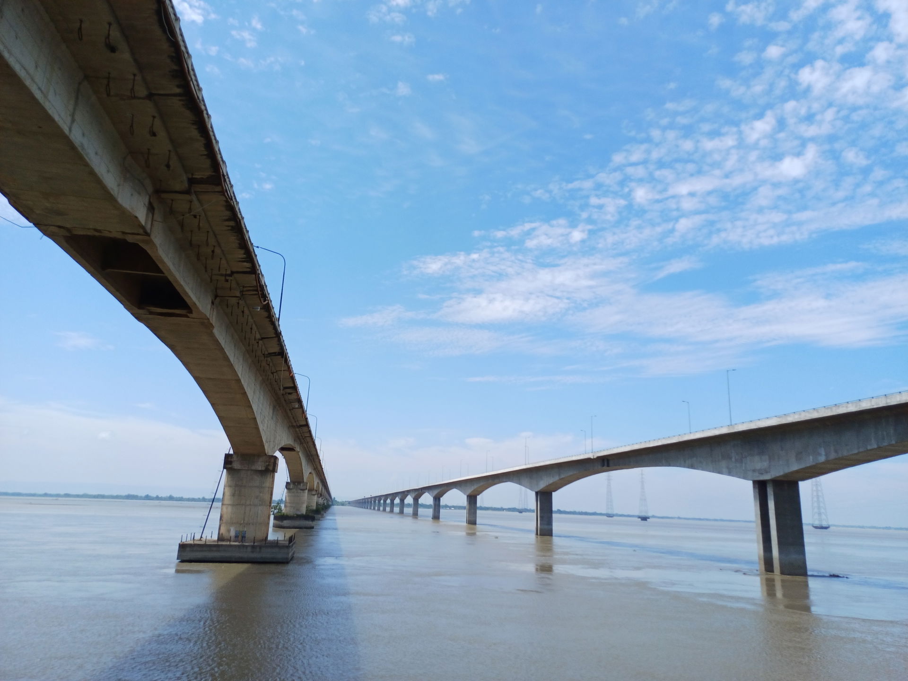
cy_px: 340
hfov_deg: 69.4
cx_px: 454
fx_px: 656
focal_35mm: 25
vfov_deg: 54.9
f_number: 1.8
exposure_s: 1/1353
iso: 50
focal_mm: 4.65
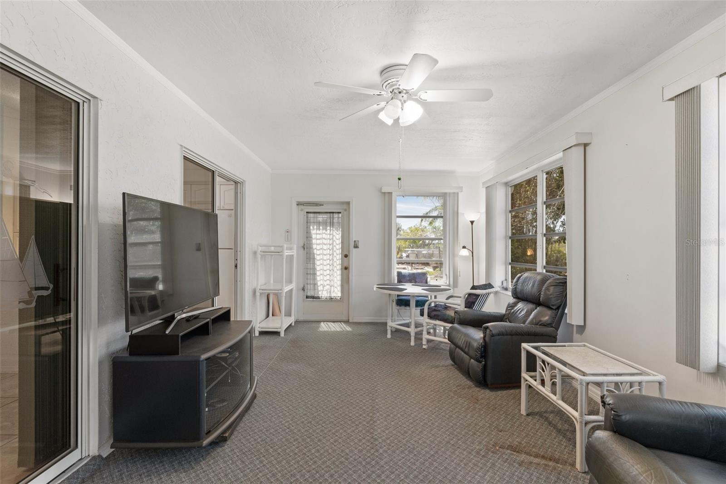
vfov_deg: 71.1
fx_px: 339
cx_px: 363
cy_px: 242
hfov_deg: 94.0
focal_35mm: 17
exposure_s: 1/2
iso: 250
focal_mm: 11.2
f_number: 8
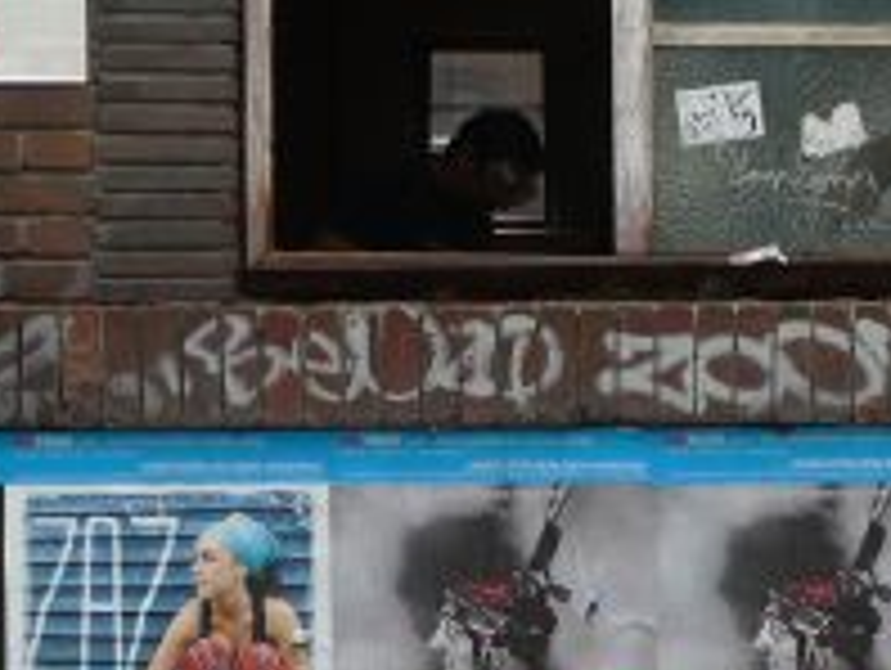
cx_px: 684
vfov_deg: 7.3
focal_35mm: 203
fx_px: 5231
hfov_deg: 9.7
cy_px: 618
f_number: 2.8
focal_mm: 12.8
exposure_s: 1/500
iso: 80
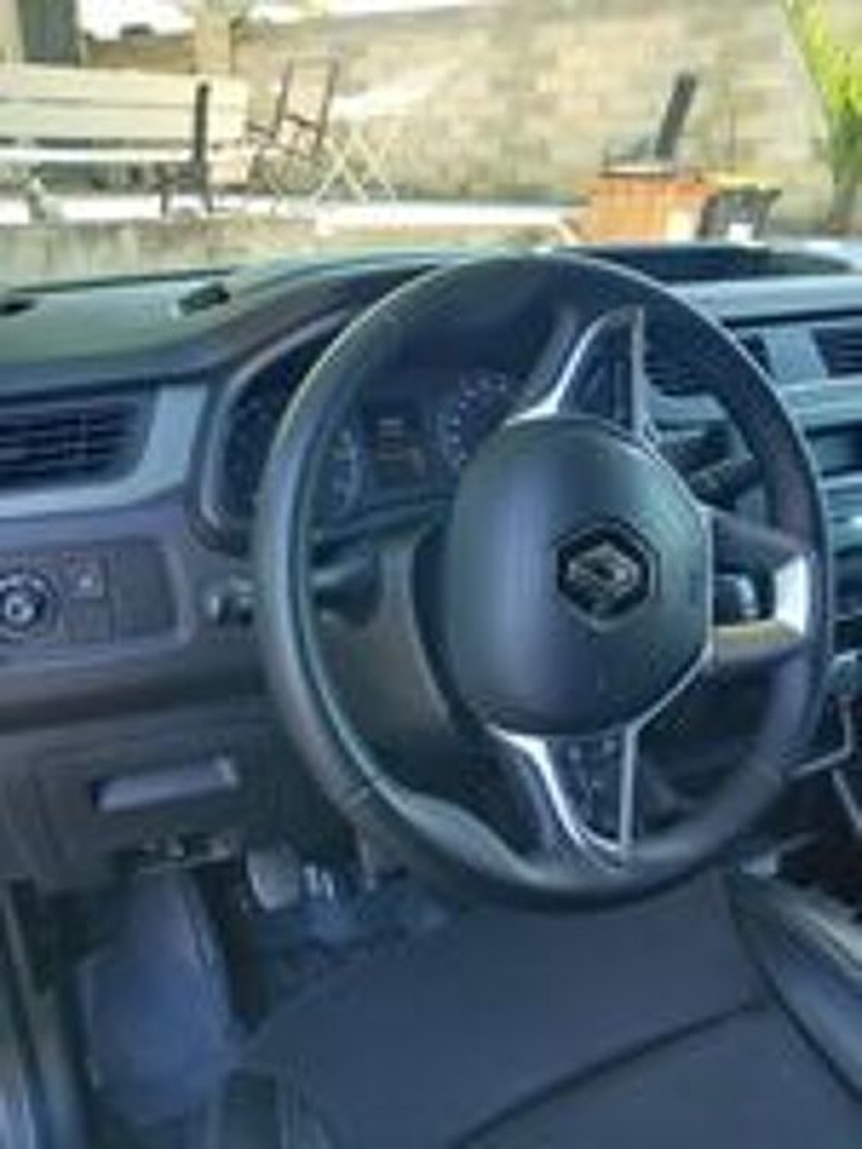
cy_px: 574
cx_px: 431
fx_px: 896
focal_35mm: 27
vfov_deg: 65.3
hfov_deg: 51.4
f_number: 2.2
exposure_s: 1/33.3
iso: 186
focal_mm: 3.65
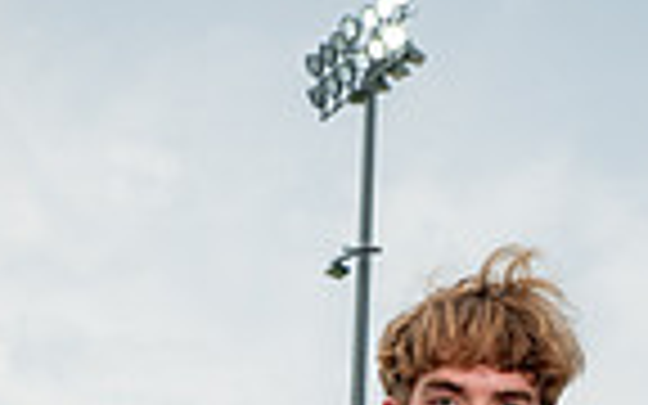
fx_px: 2596
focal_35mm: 147
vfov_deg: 8.2
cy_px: 990
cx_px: 414
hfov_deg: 14.2
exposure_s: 1/320
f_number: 7.1
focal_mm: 46
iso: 125
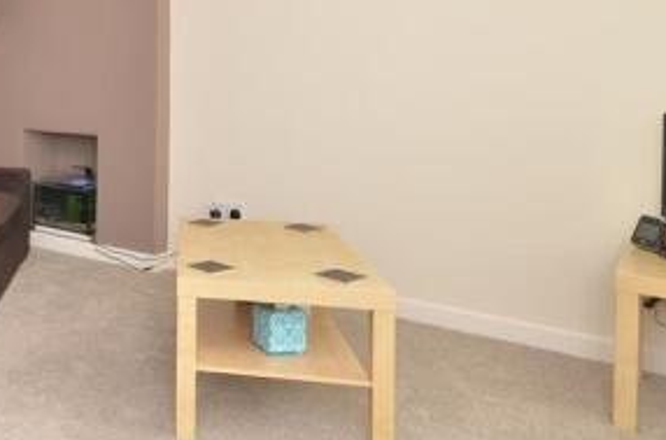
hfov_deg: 43.2
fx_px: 730
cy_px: 74
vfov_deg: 32.4
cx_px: 23
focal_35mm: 40
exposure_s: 1/25
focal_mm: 11.5
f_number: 9
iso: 500
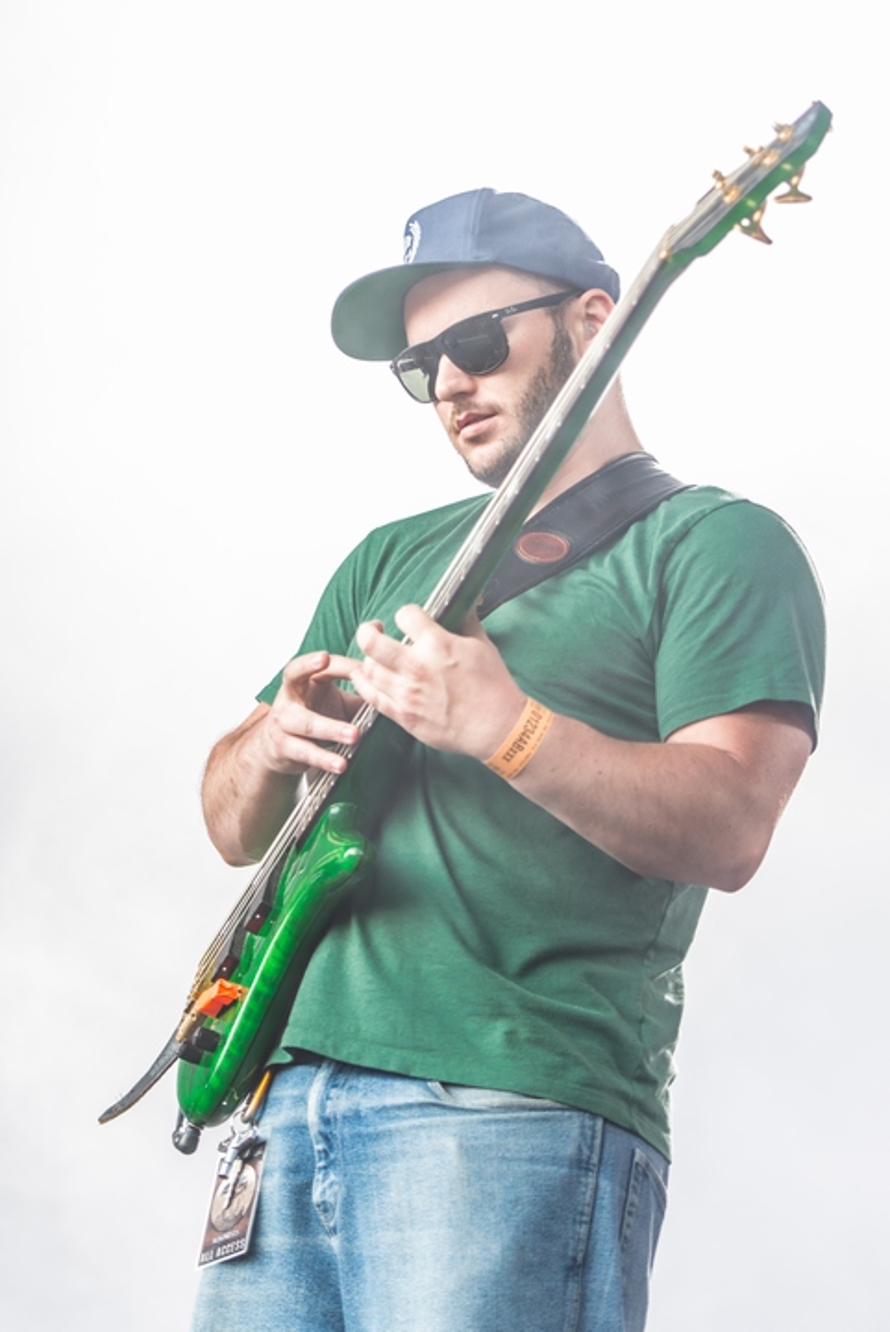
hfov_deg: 13.4
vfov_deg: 20.0
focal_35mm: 102
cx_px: 445
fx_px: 3777
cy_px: 666
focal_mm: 102
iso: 500
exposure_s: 1/500
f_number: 2.8
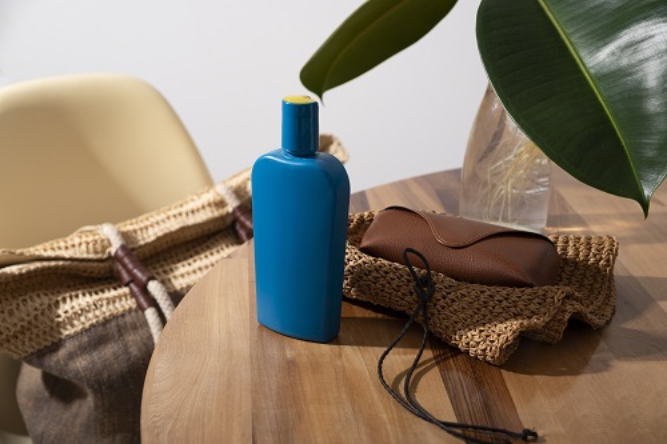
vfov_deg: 19.4
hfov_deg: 28.9
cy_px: 222
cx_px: 334
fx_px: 1296
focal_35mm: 70
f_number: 10
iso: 100
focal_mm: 70
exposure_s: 1/160
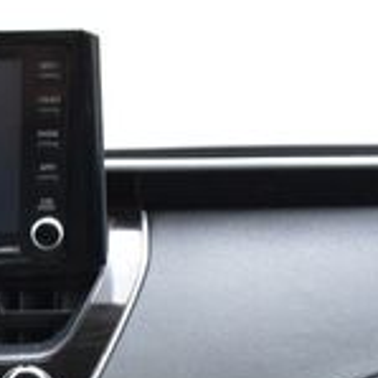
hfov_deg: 11.6
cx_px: -259
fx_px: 1754
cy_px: 467
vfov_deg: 12.0
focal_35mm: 142
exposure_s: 1/3
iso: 1600
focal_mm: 26
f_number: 4
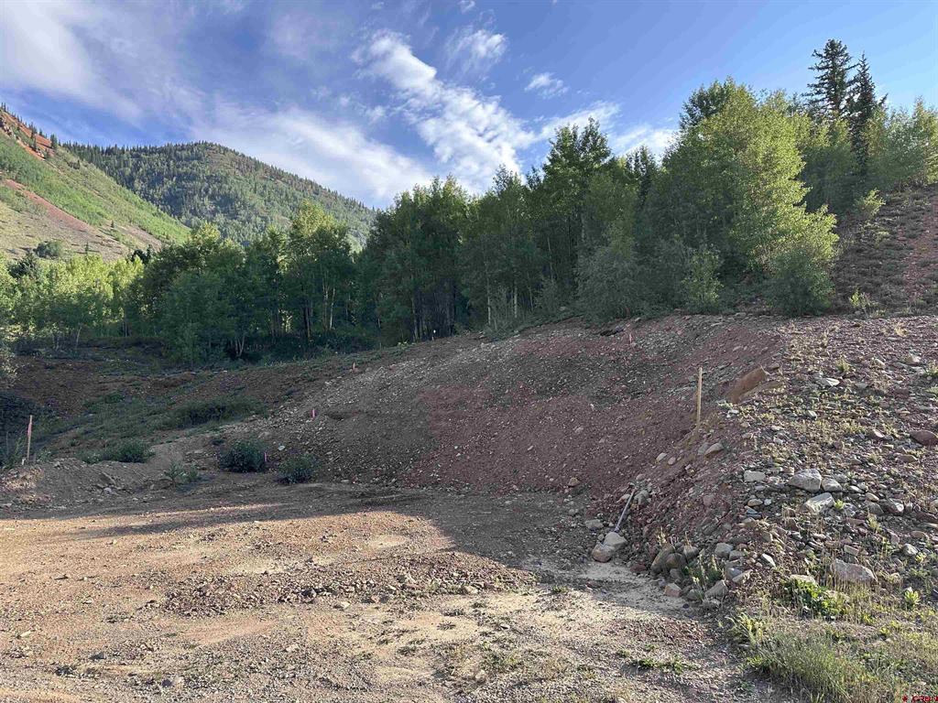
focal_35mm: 24
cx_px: 469
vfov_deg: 56.8
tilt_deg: +3.5
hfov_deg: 71.6
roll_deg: +1.7
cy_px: 352
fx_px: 650
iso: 80
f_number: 1.78
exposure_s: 1/1453
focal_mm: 6.86
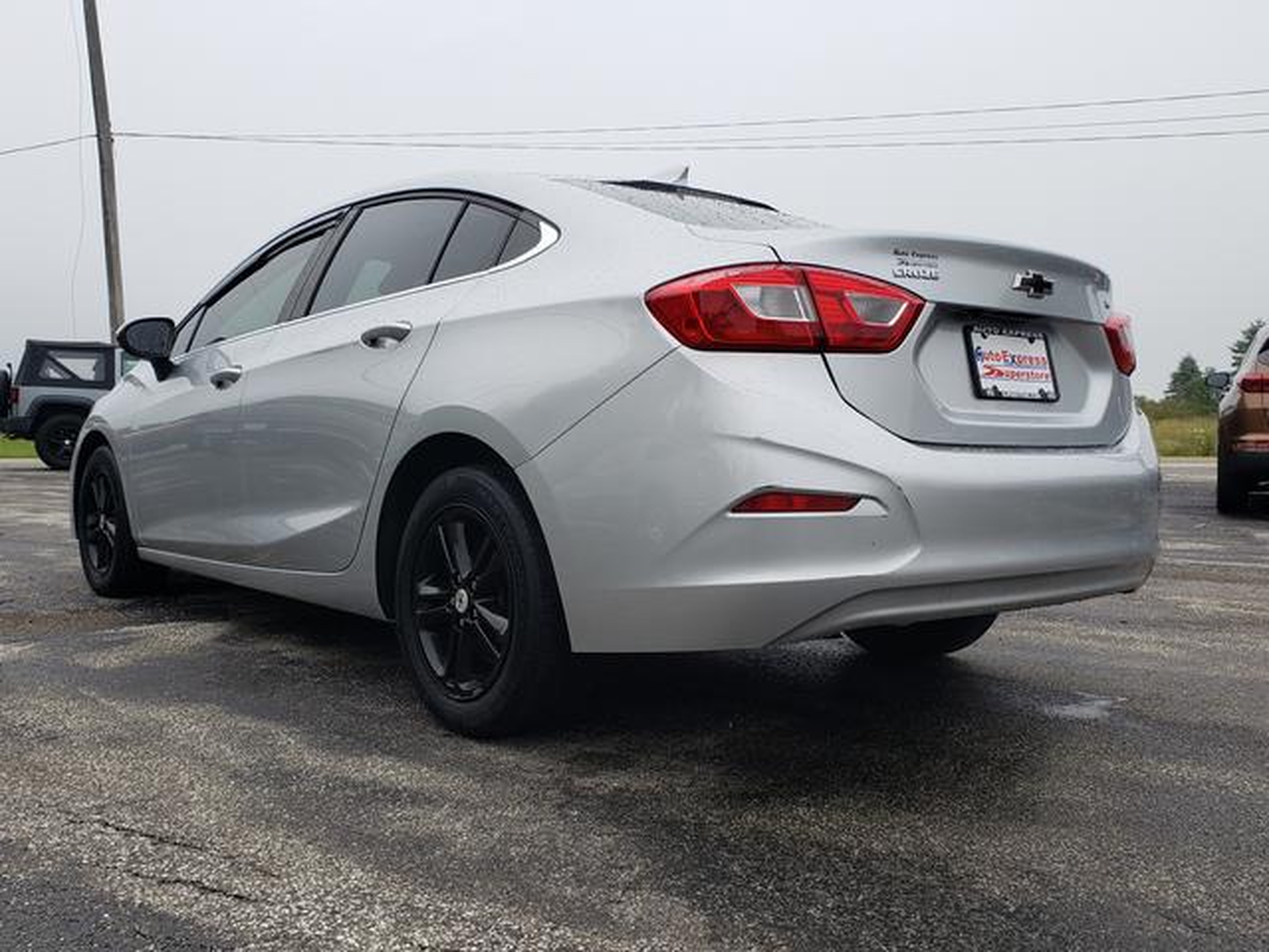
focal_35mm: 26
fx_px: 953
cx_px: 634
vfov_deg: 53.1
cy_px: 476
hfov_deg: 67.3
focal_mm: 4.3
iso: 50
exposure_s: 1/309
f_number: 2.4
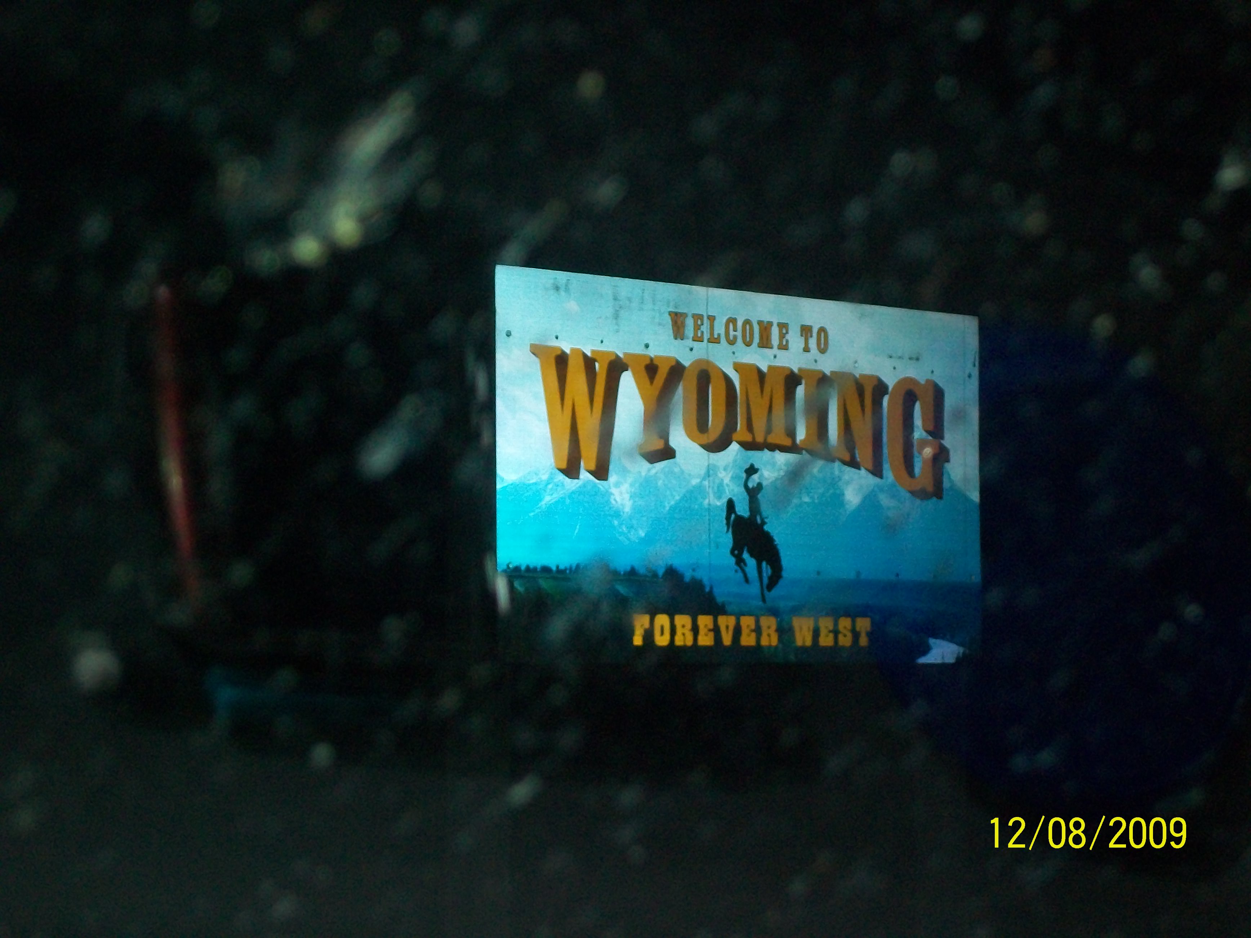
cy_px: 469
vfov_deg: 13.7
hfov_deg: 18.2
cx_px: 626
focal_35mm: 108
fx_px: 3903
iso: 160
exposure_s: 1/125
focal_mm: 18
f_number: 4.8
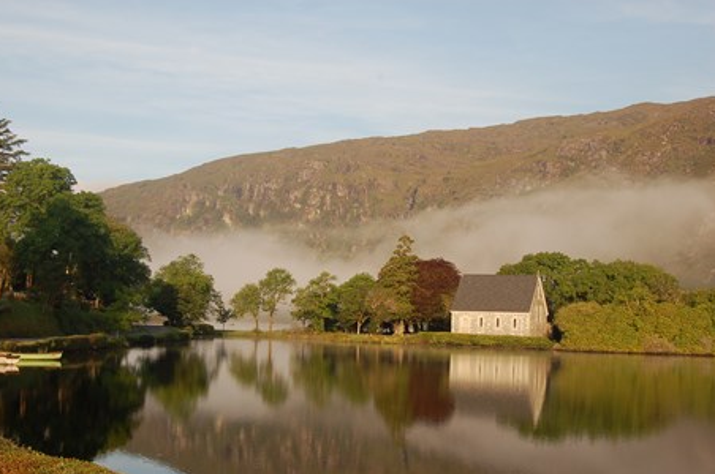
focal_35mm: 50
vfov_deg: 27.2
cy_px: 250
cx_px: 344
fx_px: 982
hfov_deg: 40.0
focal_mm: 31
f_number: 10
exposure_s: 1/250
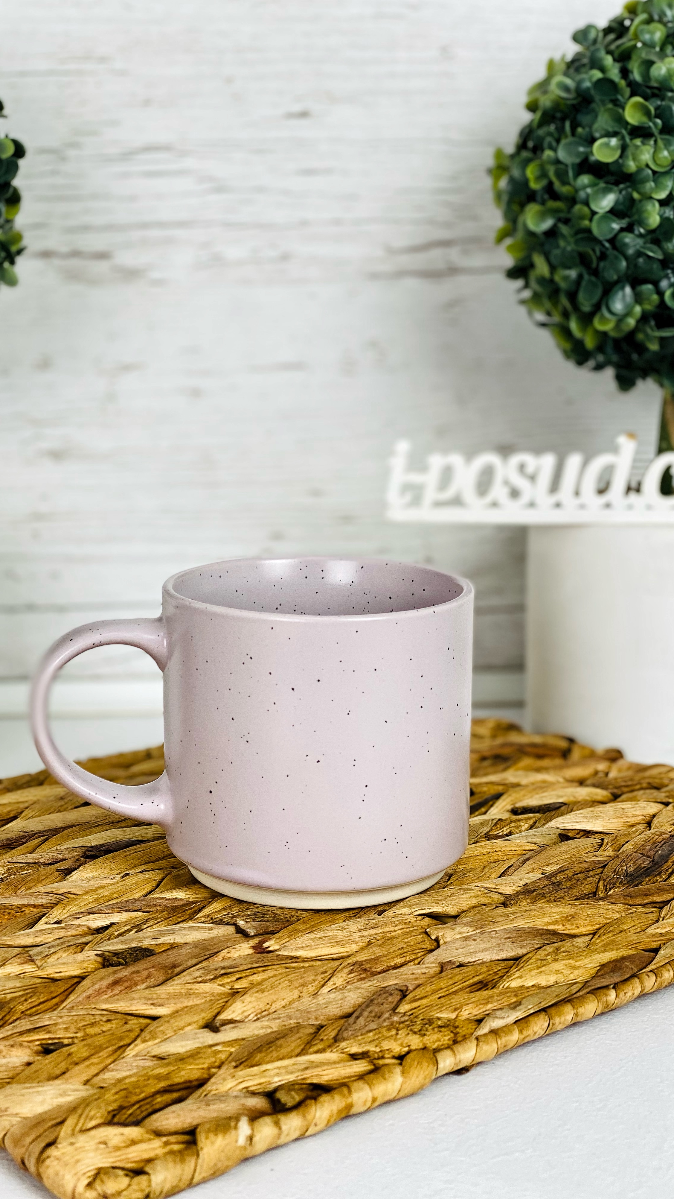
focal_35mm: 57
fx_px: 1811
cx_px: 249
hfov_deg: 21.0
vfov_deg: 36.6
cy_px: 598
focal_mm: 6
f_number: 2
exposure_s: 1/102
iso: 20
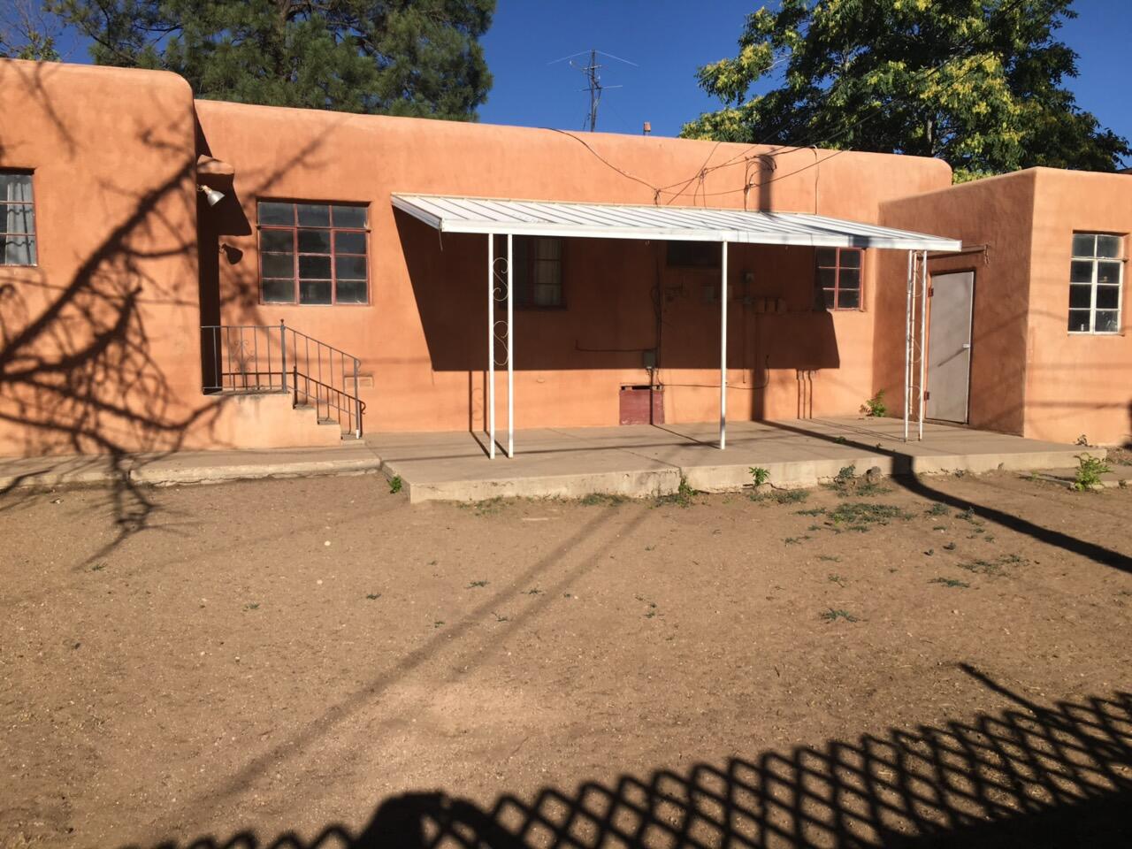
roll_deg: +0.3
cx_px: 566
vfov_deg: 48.2
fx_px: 948
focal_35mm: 29
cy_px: 424
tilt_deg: -5.9
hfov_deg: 61.7
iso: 25
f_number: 2.2
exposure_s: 1/2198
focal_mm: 4.15
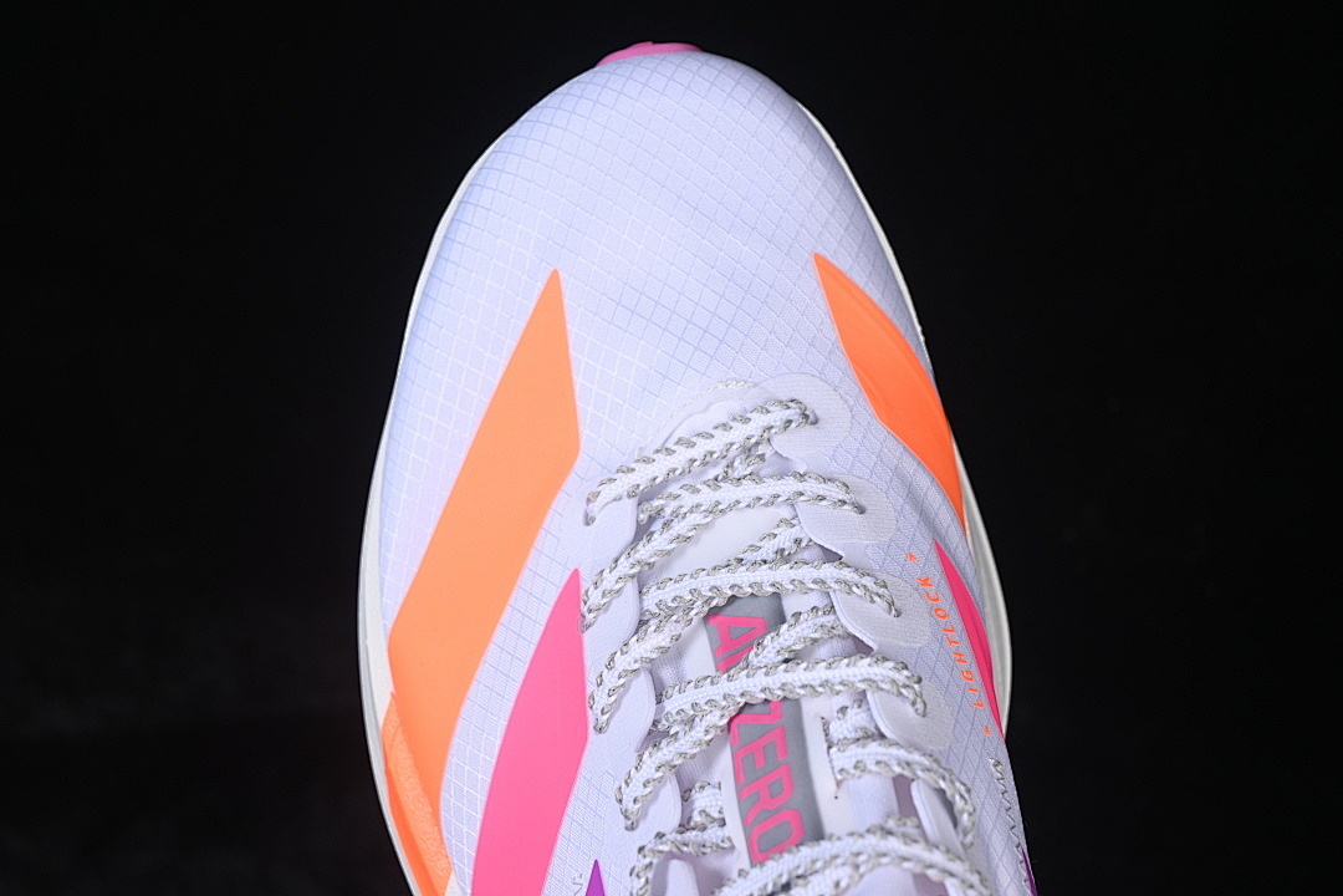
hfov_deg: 27.0
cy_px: 448
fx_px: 2798
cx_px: 672
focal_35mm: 75
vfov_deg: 18.2
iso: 160
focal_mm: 50
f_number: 7.1
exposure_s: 1/80
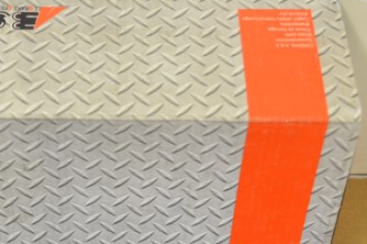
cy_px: 250
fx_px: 1049
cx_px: 131
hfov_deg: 19.8
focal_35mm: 103
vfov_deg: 13.1
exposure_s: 1/15
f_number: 4.8
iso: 720
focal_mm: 32
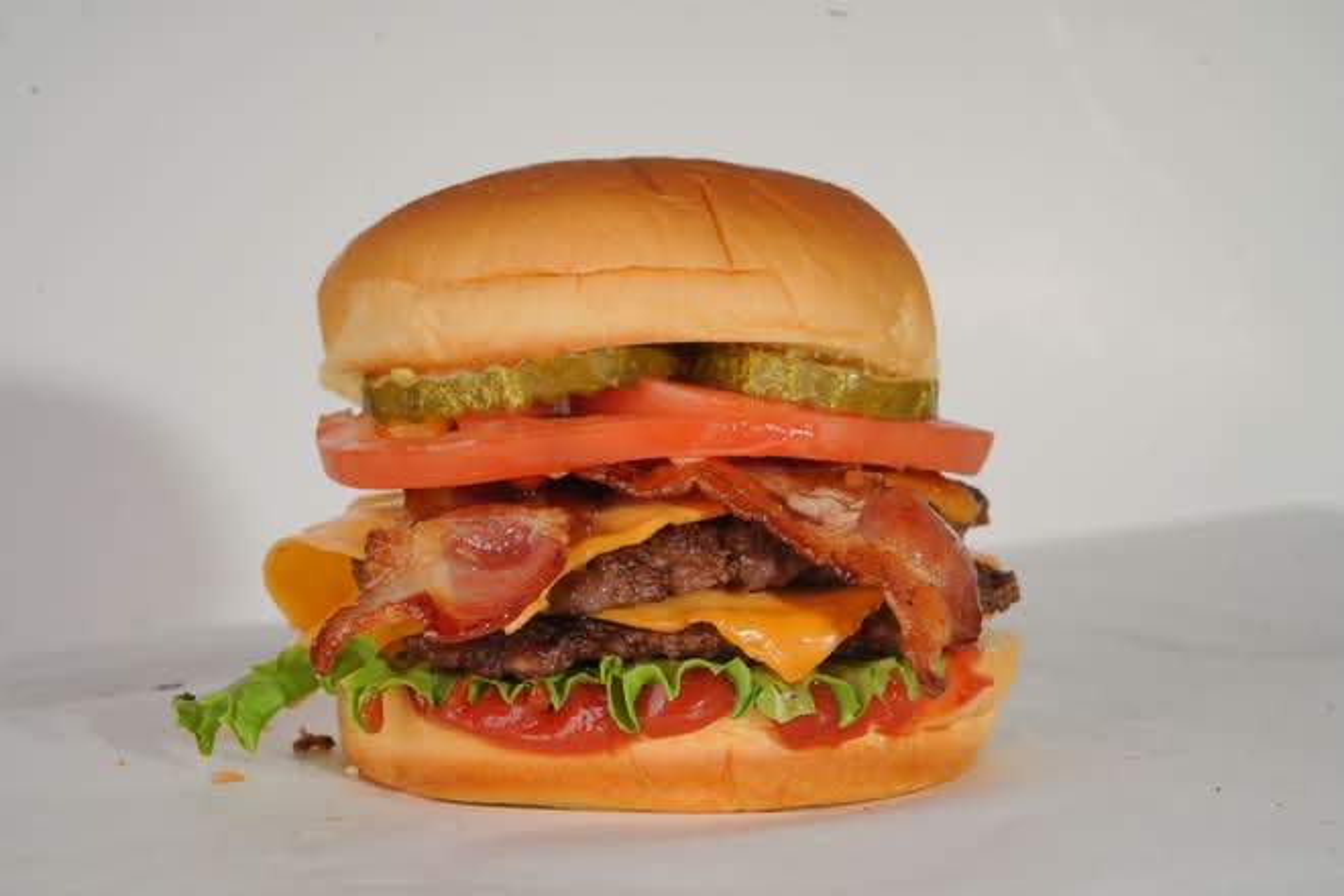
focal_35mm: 105
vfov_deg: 13.0
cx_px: 672
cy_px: 448
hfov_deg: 19.5
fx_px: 3920
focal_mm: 105
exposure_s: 1/125
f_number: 13
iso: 200
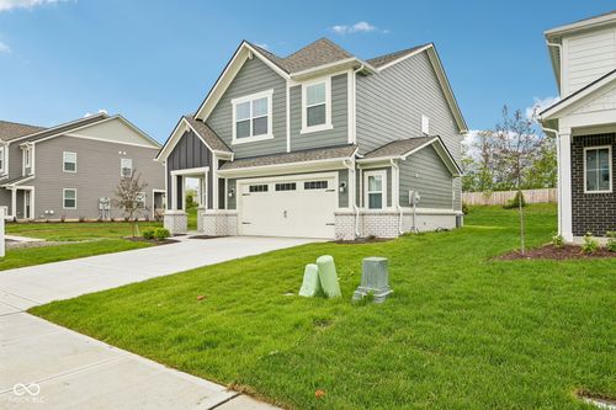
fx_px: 376
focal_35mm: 22
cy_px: 205
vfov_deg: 57.2
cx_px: 308
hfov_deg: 78.6
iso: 100
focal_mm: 22
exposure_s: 1/80
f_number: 8
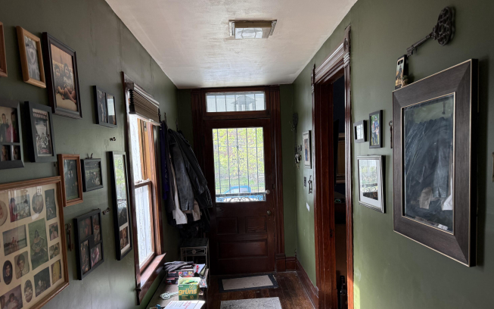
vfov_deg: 47.3
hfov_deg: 70.4
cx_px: 248
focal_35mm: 26
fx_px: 350
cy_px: 186
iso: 200
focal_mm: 6.76
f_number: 1.78
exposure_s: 1/144
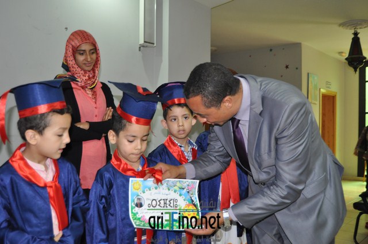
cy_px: 122
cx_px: 184
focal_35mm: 33
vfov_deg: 39.9
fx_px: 337
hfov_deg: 57.3
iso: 800
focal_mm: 22
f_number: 3.5
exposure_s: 1/60
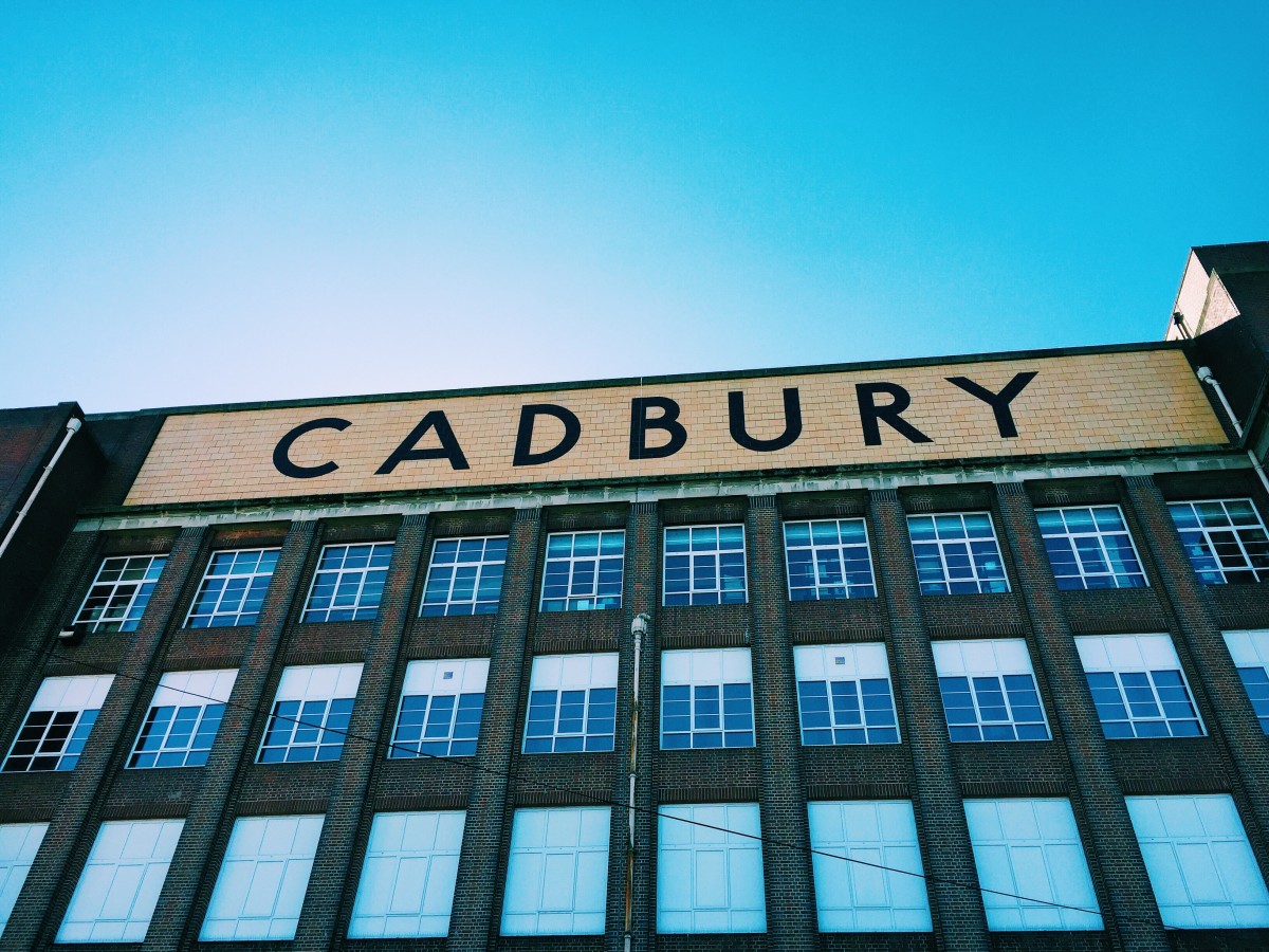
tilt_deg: +44.1
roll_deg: -3.0
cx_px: 634
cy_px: 476
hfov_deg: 61.7
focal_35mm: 29
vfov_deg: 48.2
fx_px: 1063
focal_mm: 4.15
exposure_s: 1/1068
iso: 32
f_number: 2.2
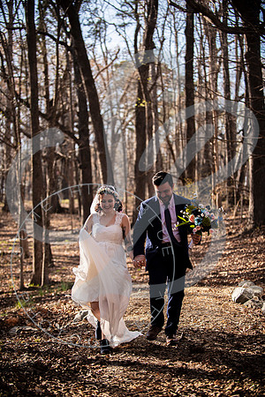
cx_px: 132
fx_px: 828
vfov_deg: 27.0
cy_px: 198
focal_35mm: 75
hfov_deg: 18.2
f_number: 2.8
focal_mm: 75
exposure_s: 1/800
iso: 100
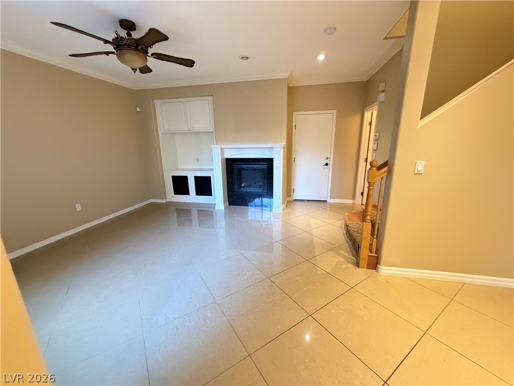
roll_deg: +1.2
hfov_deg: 102.1
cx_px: 257
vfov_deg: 85.7
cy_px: 193
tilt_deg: -14.4
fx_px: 208
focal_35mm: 14
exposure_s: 1/60
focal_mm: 2.22
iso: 800
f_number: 2.2
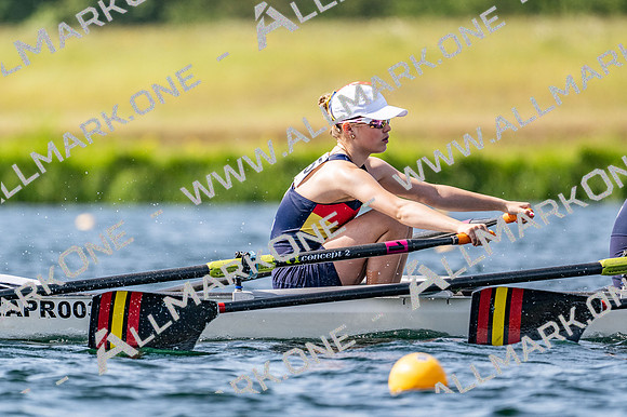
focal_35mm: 600
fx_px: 10444
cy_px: 208
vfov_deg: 2.3
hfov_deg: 3.4
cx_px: 314
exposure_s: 1/2500
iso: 280
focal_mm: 400
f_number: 4.5
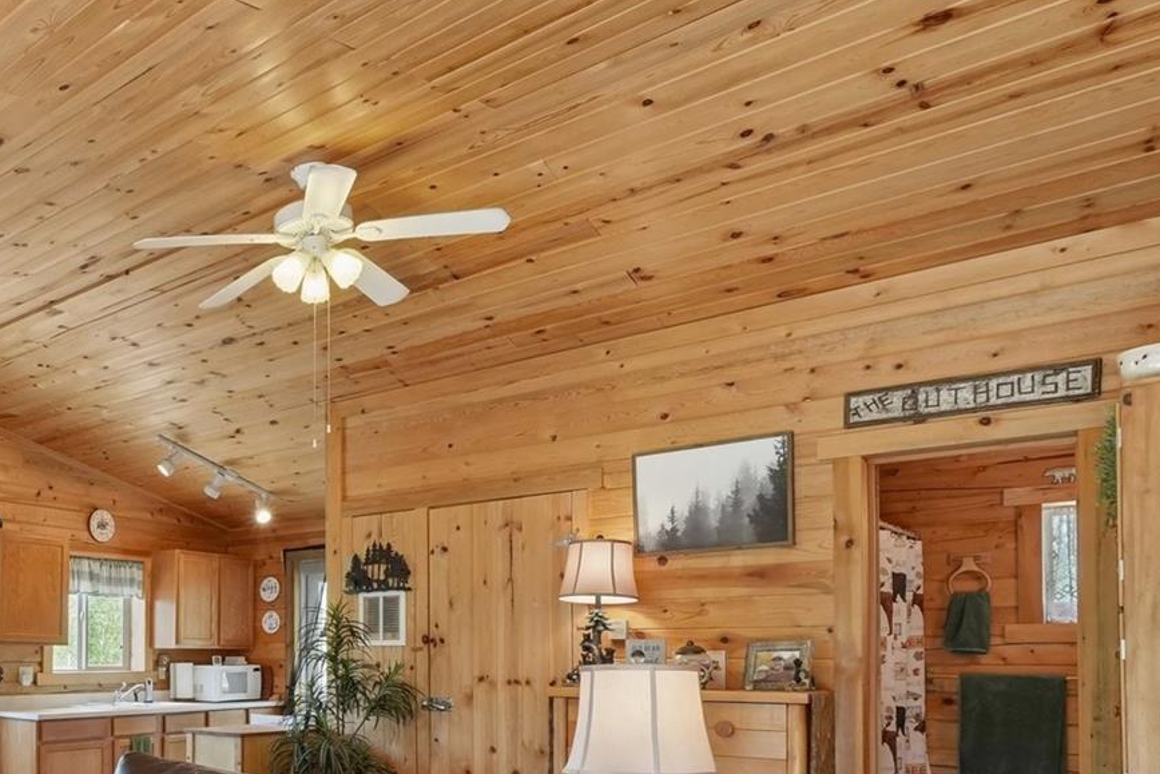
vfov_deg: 43.3
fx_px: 902
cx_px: 187
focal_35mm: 28
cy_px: 663
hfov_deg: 58.9
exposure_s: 1/8
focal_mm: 10
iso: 800
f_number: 8
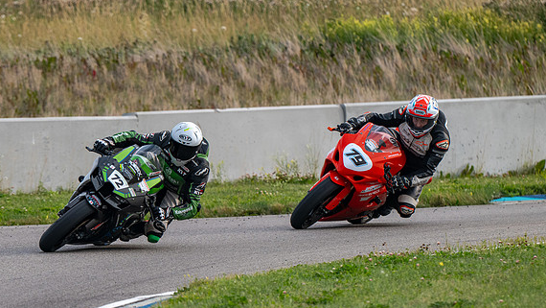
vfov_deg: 2.1
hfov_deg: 3.7
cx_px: 200
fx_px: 8559
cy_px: 229
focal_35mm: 591
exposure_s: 1/1250
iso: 400
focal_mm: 390
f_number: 6
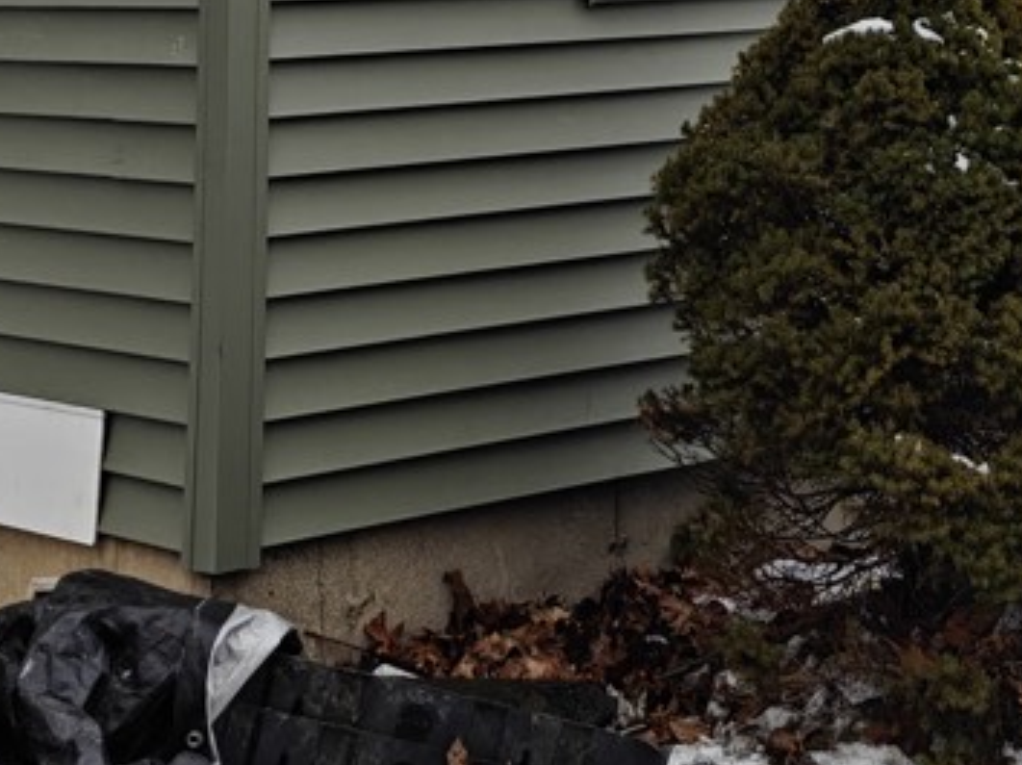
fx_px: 3068
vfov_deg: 12.4
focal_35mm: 104
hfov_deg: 18.8
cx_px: 788
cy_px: -820
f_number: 1.6
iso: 125
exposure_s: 1/1124
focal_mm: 6.06
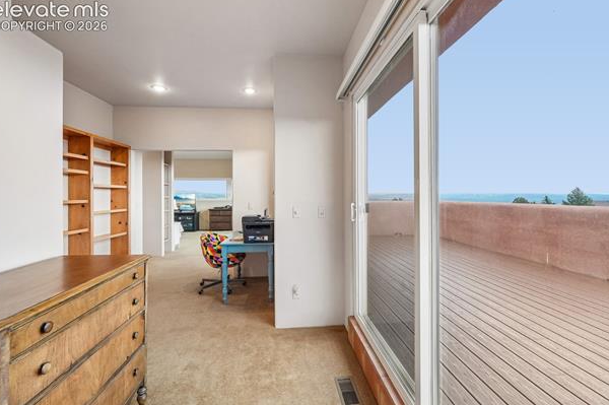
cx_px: 310
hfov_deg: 96.8
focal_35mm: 16
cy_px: 191
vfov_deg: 73.6
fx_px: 270
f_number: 8
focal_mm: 10
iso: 800
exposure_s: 1/80
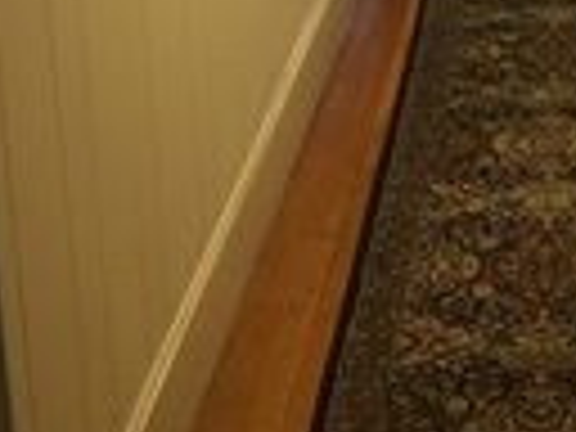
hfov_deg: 19.0
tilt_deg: -15.0
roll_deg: +1.8
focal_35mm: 102
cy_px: -142
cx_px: 502
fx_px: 1697
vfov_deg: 13.9
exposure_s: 1/17
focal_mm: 4.15
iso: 200
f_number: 2.2
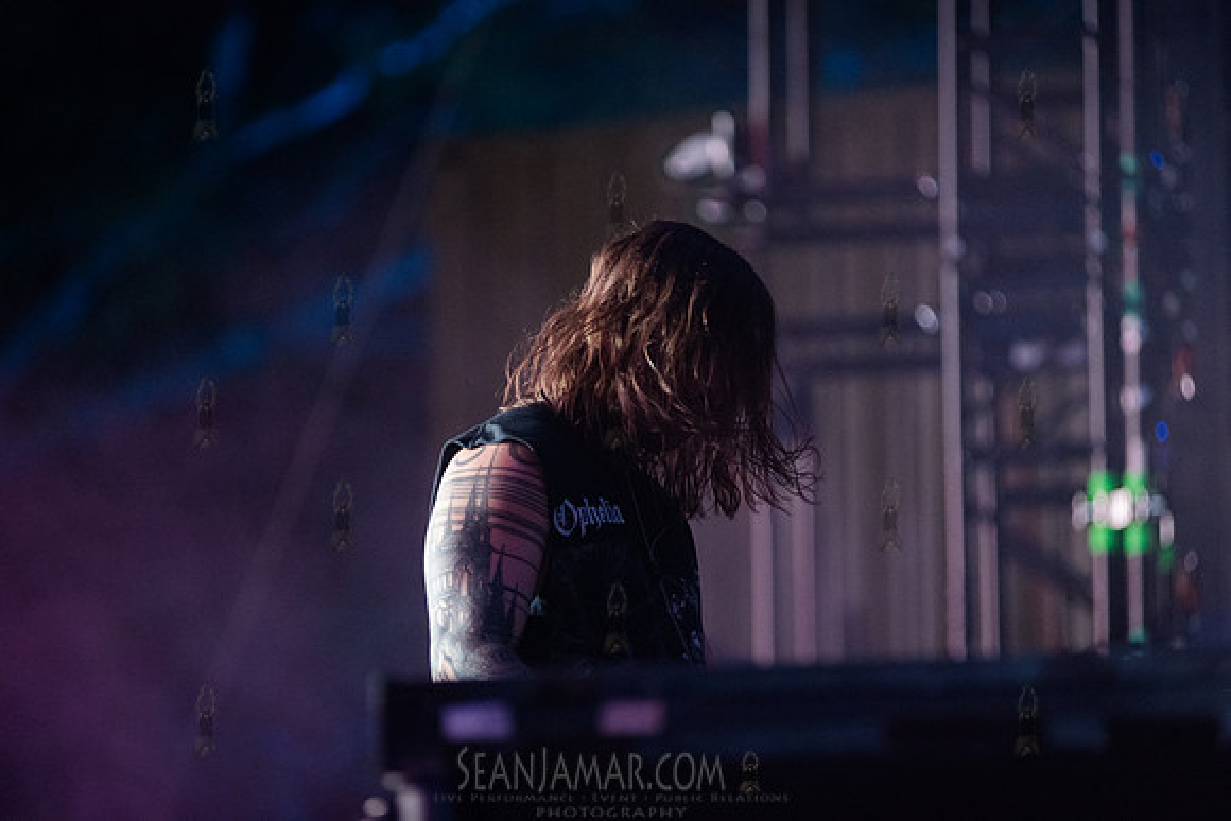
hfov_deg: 10.3
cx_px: 616
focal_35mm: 200
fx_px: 6840
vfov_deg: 6.9
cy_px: 410
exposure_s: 1/320
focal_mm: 200
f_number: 3.2
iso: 6400
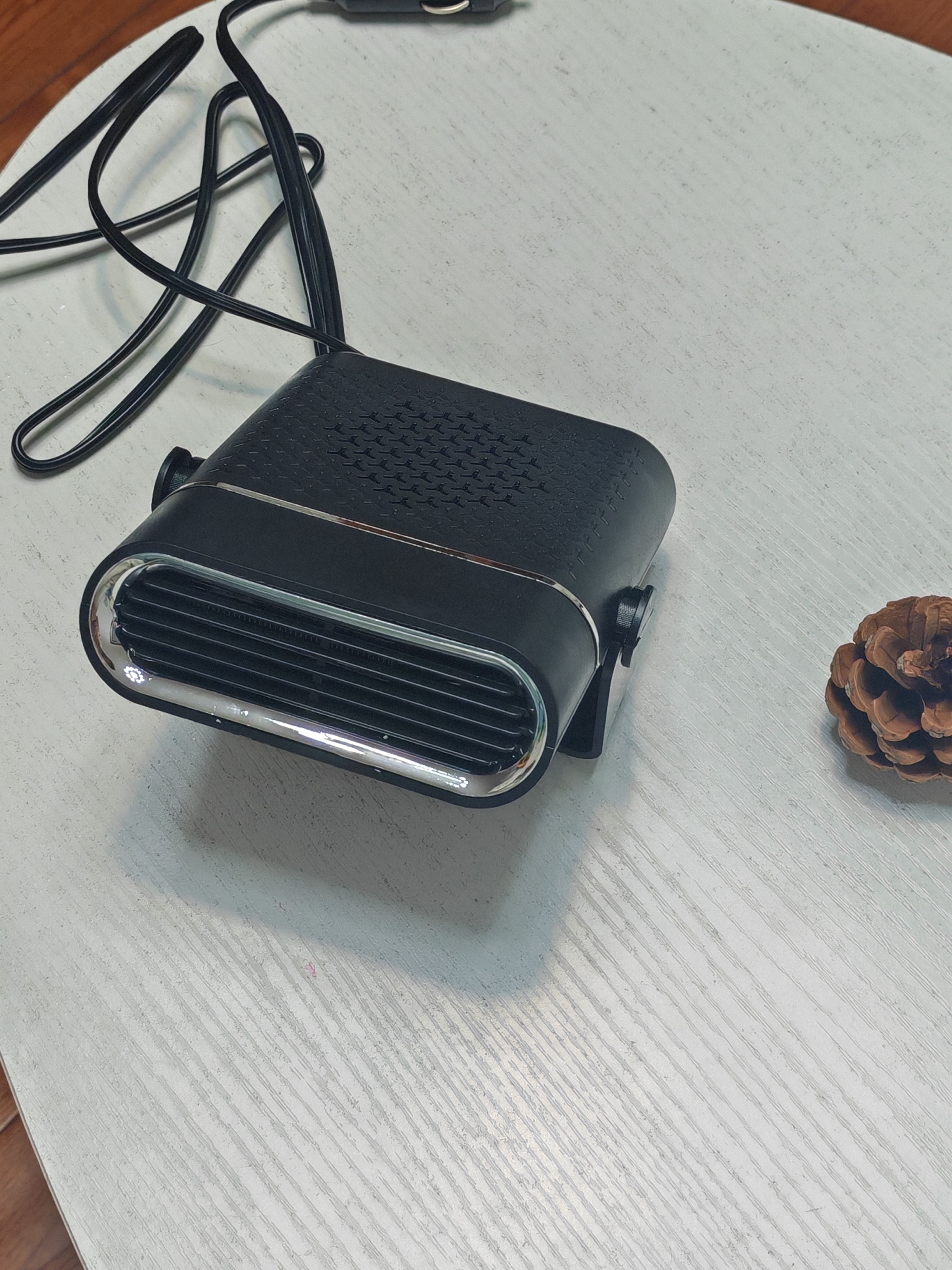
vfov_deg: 35.5
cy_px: 635
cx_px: 476
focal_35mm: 54
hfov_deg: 27.0
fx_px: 1980
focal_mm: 5.52
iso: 200
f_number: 1.95
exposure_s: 1/100
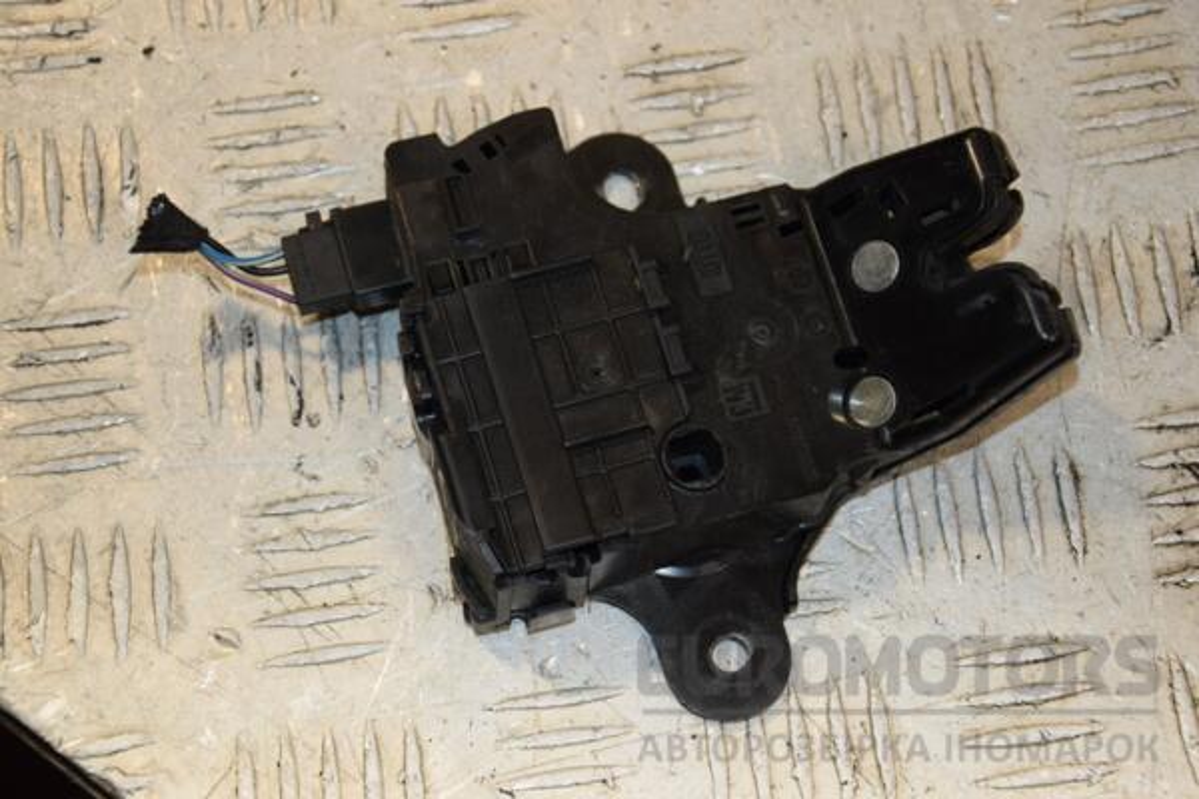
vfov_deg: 17.5
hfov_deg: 26.0
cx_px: 600
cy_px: 400
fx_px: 2598
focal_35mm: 78
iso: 800
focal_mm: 52
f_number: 6.3
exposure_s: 1/200
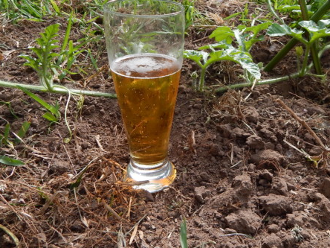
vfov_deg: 39.5
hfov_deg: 50.7
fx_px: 343
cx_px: 210
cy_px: 98
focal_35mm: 36
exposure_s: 1/320
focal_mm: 4.5
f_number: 3.1
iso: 125
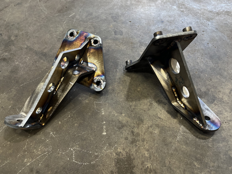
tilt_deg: -53.8
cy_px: 87
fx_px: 174
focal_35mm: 26
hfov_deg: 67.3
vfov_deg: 53.1
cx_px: 116
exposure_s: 1/120
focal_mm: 5.1
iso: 100
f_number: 1.6
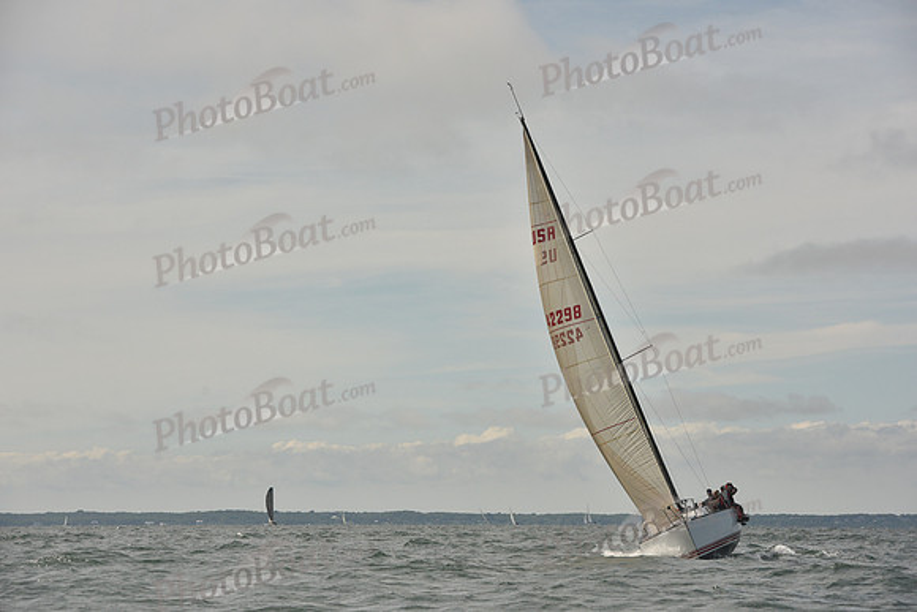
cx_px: 458
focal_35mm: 116
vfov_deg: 11.8
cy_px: 306
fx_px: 2955
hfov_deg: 17.6
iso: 320
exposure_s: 1/1000
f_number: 8
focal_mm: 116
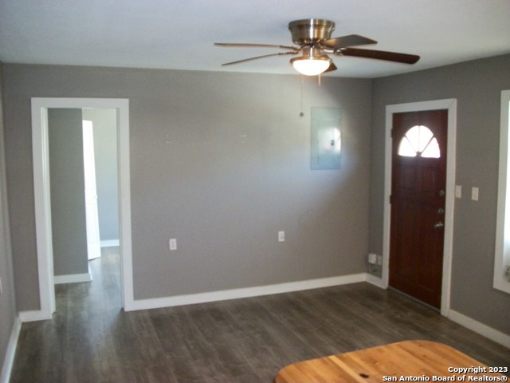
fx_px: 471
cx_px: 255
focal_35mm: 32
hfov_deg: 56.8
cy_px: 192
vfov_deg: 44.2
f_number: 2.9
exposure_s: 1/30
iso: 250
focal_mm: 5.7
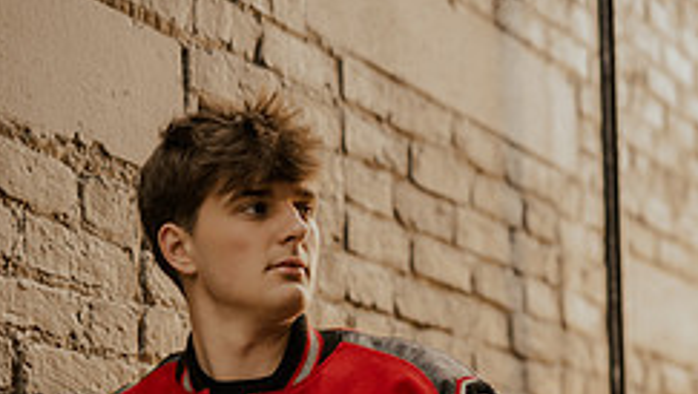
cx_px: 348
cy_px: 523
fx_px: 1796
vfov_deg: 12.1
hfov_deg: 22.0
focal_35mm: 97
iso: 200
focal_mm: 50
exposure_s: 1/125
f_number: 1.8
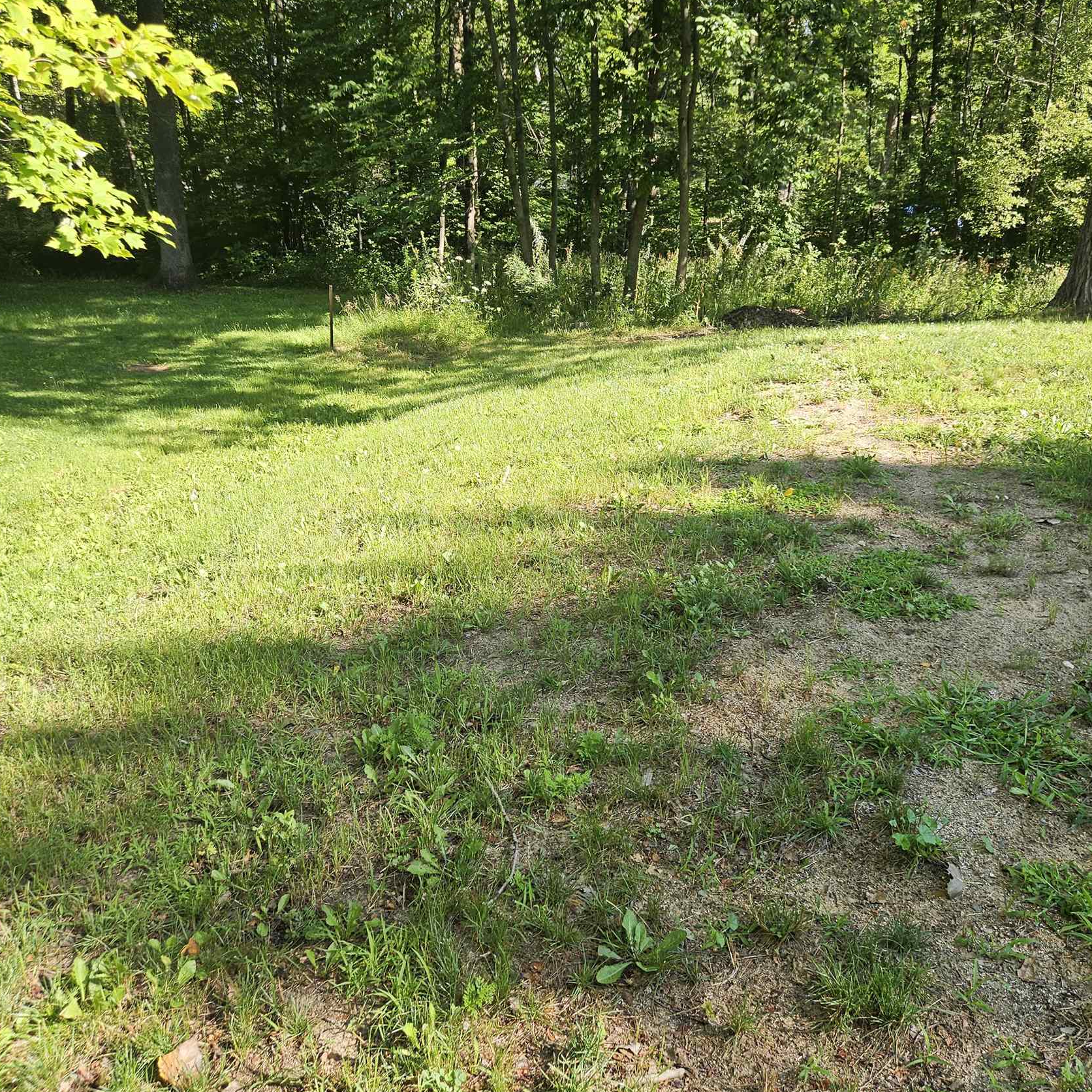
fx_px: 999
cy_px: 472
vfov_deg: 57.1
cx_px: 555
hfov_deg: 57.3
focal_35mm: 28
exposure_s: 1/335
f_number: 1.8
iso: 25
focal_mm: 5.4
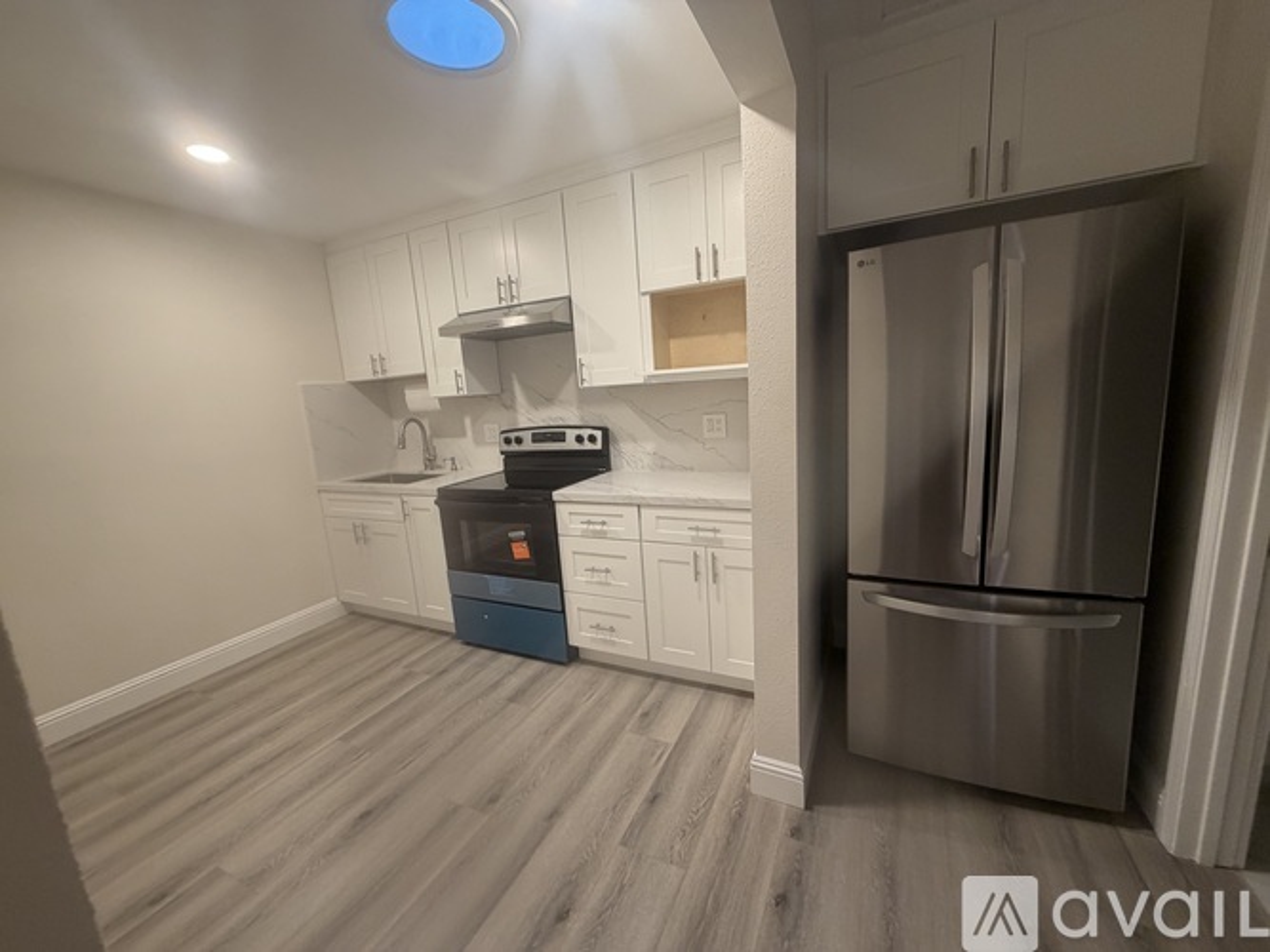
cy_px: 476
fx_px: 514
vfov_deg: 85.7
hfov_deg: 102.1
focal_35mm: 14
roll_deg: +4.3
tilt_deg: -11.2
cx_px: 635
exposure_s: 1/60
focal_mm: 2.22
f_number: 2.2
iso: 250
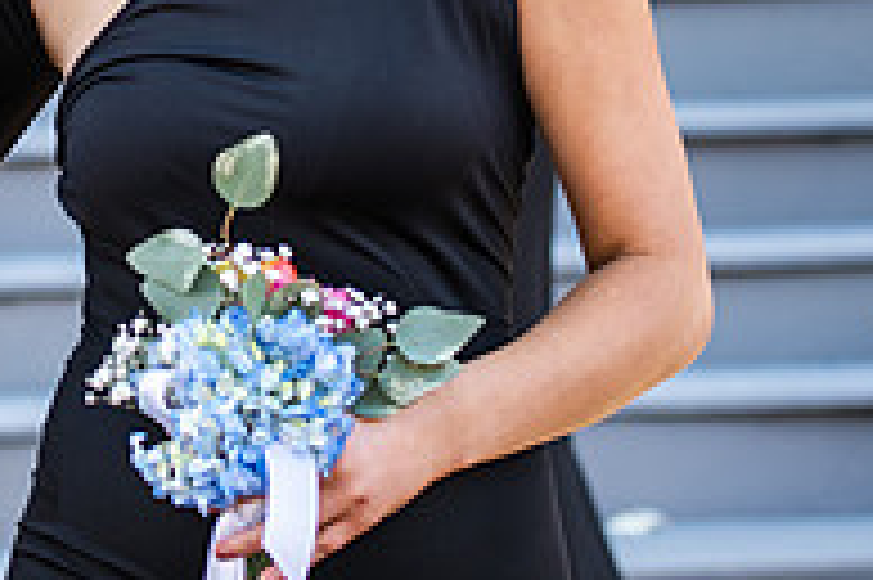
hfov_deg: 8.7
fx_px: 5742
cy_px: -155
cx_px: 135
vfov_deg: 5.8
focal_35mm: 237
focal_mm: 70
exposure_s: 1/250
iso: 200
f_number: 3.5
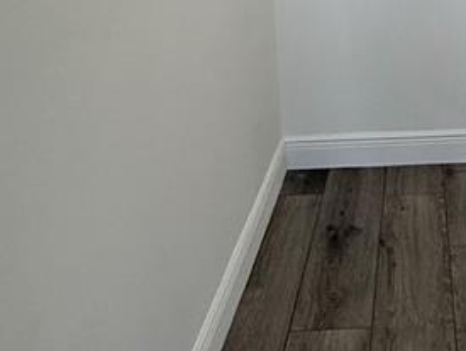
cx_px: 464
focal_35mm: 61
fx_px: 822
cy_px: -14
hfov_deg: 29.6
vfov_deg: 23.0
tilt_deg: -10.7
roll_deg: +1.0
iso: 160
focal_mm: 2.22
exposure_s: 1/120
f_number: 2.2
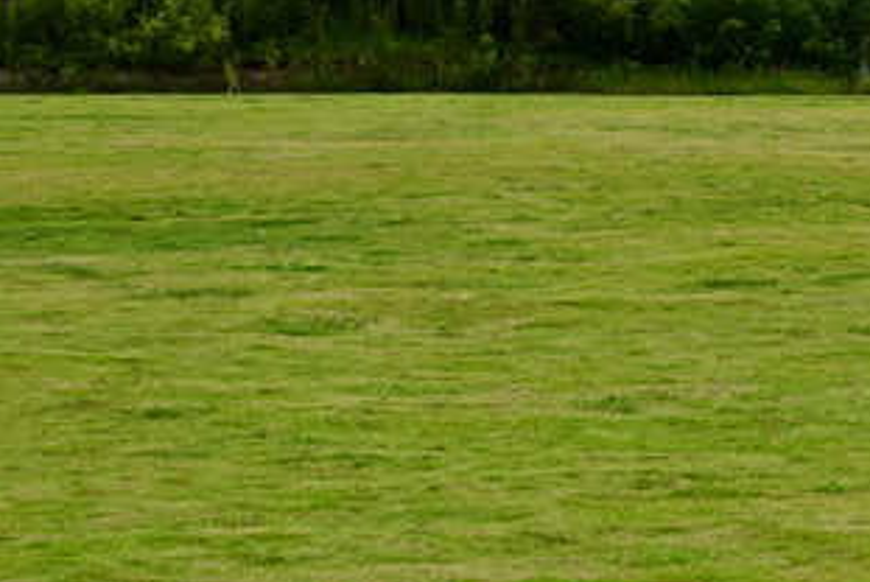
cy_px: -92
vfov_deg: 6.5
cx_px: 915
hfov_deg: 9.6
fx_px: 5128
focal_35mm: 212
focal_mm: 55
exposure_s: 1/400
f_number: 8
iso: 125
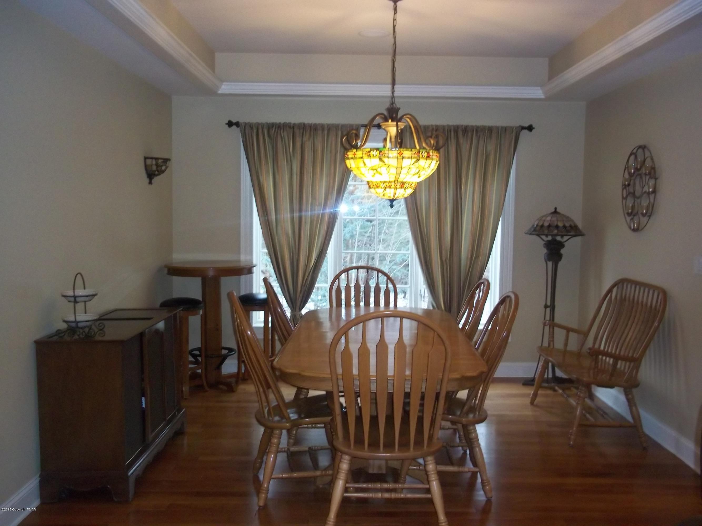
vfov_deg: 39.7
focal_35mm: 36
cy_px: 263
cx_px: 351
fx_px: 730
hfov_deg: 51.4
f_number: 3.1
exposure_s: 1/30
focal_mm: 6.5
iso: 320
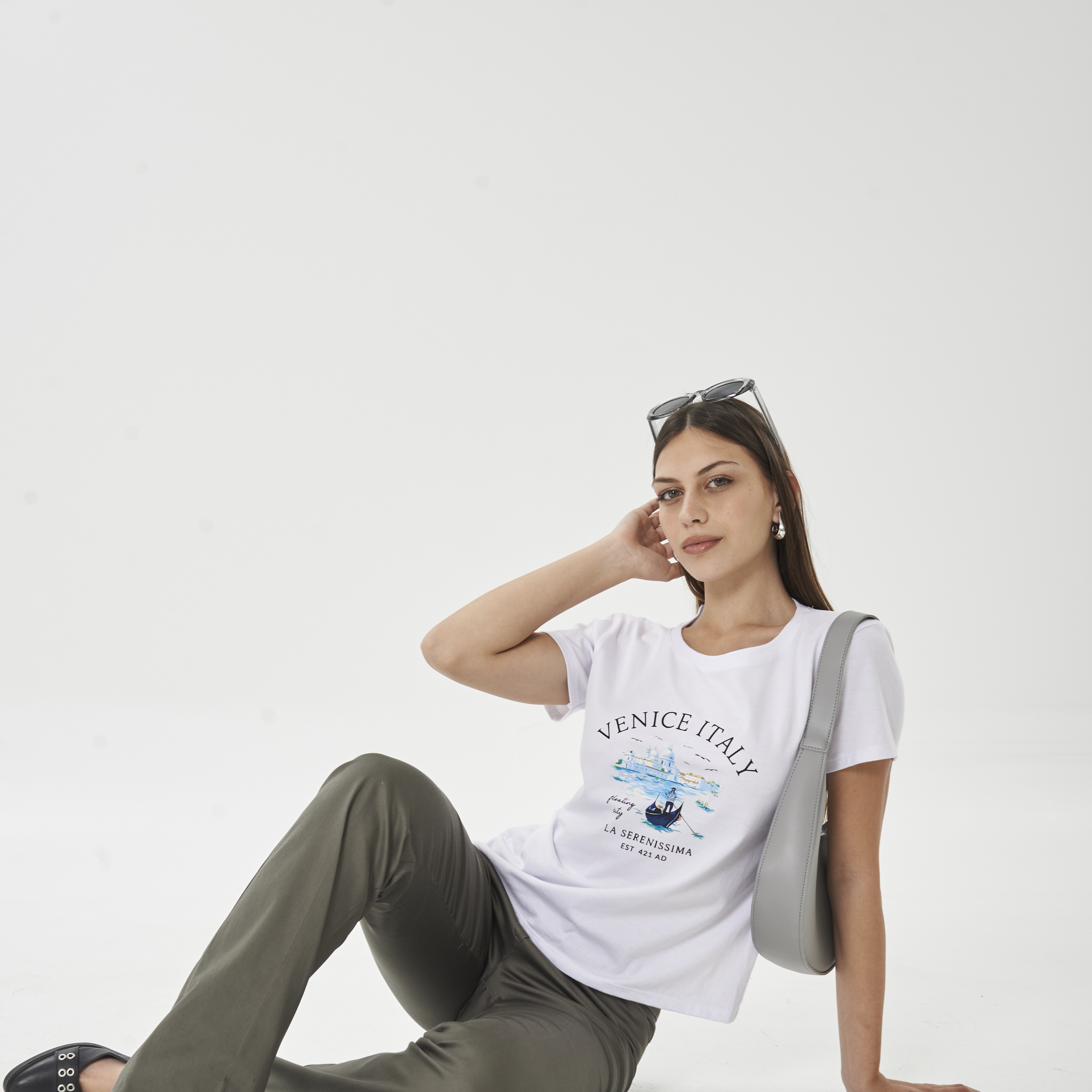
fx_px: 1820
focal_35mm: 51
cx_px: 546
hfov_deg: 33.4
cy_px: 748
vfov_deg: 33.0
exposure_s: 1/125
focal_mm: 40
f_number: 8
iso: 400
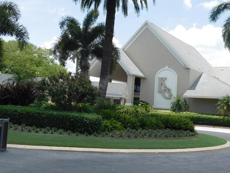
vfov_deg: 28.0
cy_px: 74
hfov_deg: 36.8
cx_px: 124
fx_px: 346
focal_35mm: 52
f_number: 3.5
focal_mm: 6.3
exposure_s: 1/800
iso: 125
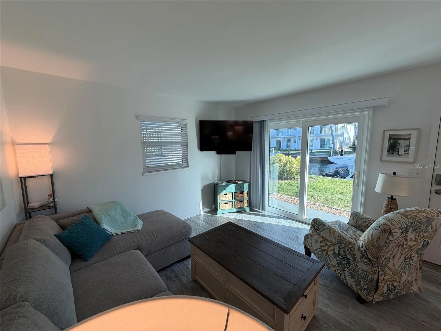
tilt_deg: -7.7
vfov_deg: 85.7
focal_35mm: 14
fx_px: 178
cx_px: 220
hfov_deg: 102.1
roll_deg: +0.4
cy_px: 166
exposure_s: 1/120
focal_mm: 2.22
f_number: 2.2
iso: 50
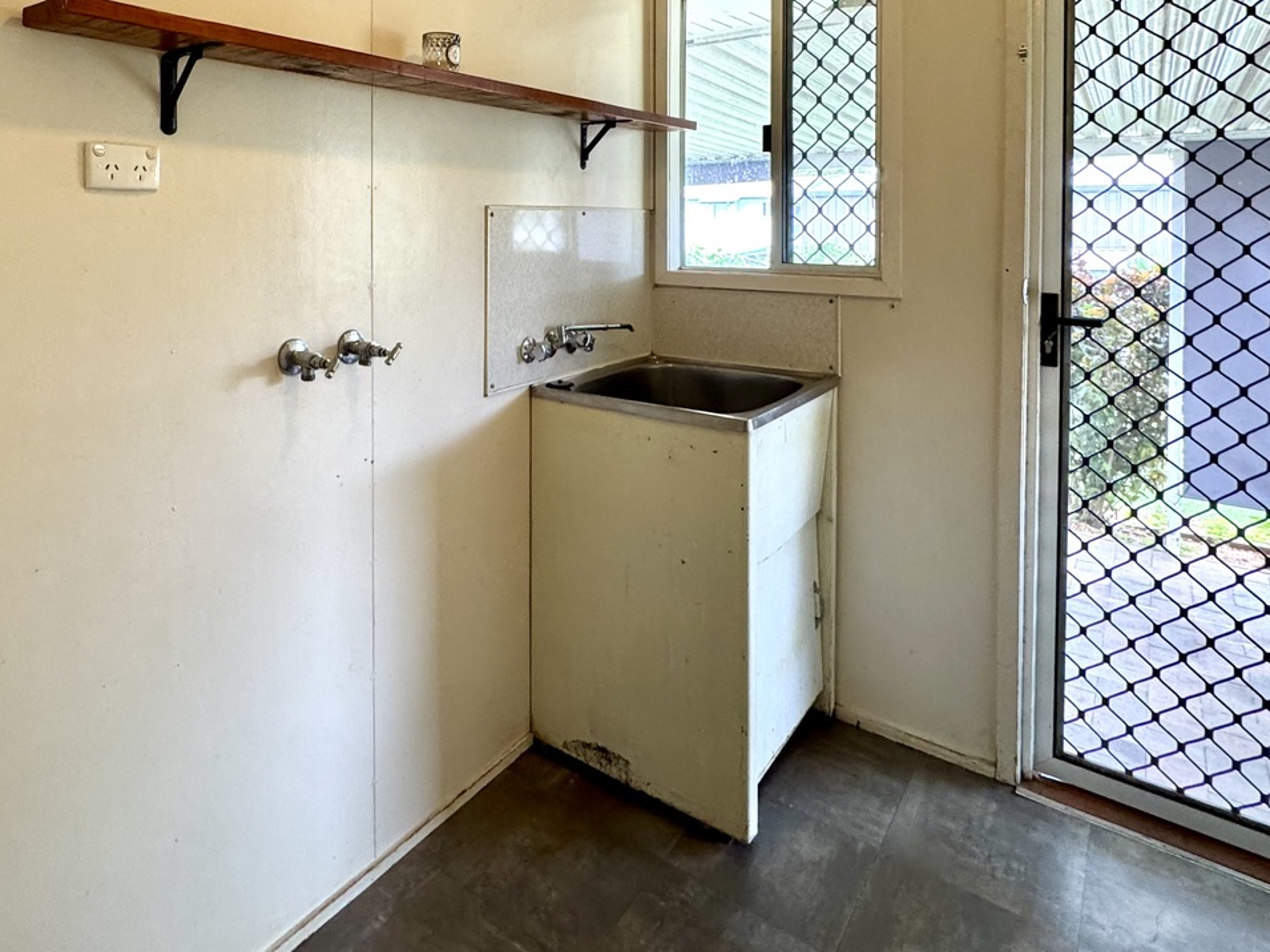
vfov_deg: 57.9
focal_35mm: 22
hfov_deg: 74.4
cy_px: 237
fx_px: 807
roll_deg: -0.4
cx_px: 438
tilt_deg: -1.6
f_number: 2.2
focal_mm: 2.22
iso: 200
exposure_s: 1/100
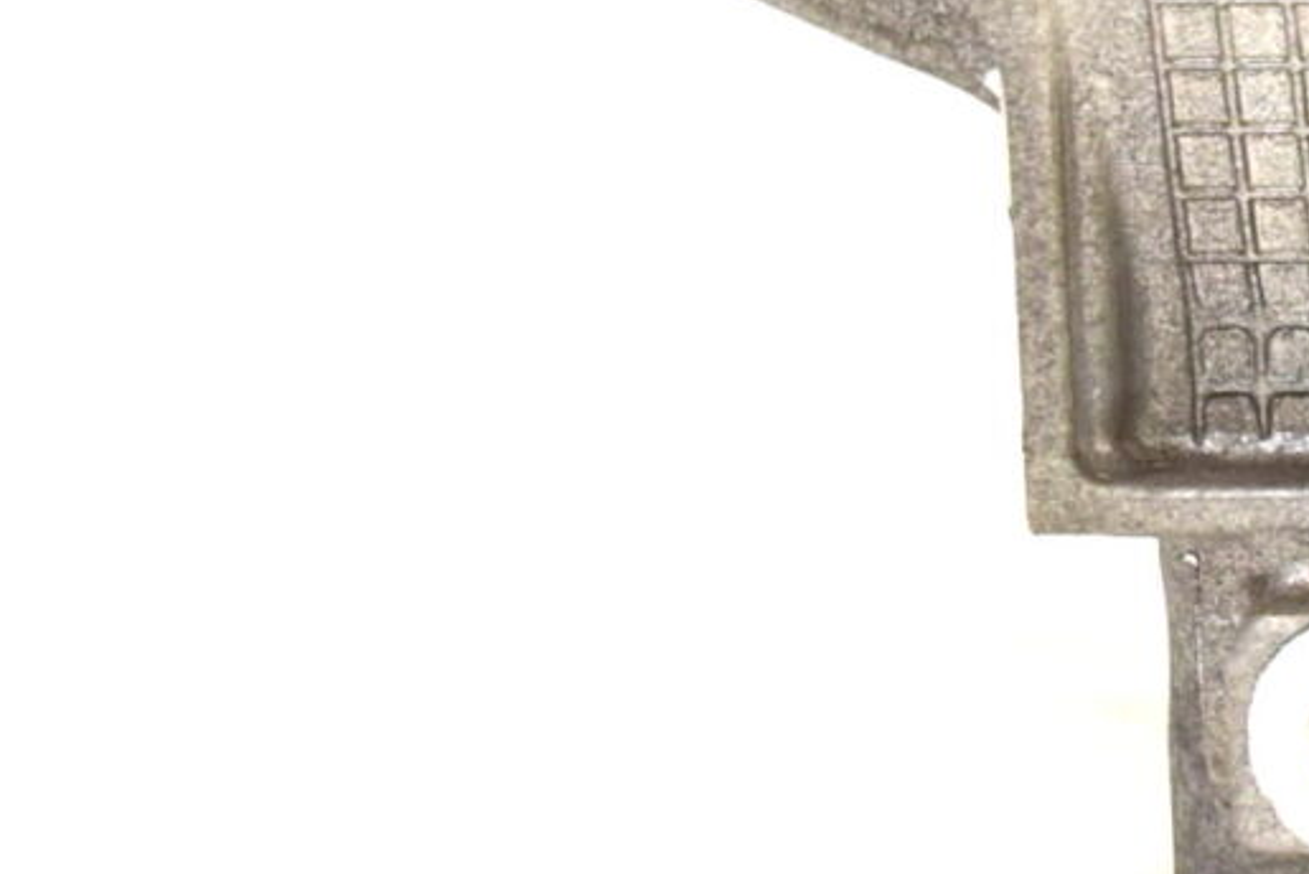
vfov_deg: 9.2
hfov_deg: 12.1
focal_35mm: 149
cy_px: 113
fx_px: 5421
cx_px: 2679
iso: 400
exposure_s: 1/125
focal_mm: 20
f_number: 5.6
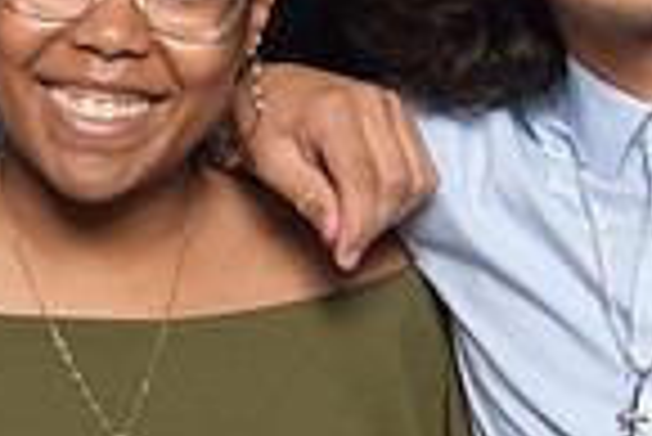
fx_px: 2828
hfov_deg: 12.8
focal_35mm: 156
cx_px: -166
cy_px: 200
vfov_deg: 8.8
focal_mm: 26
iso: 500
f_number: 20
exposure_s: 1/60
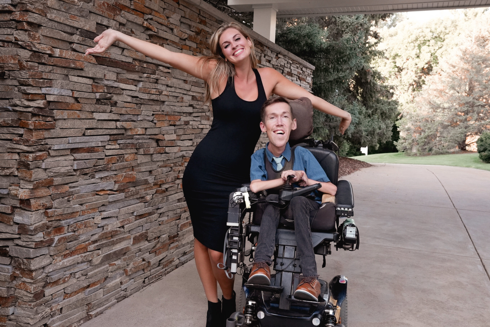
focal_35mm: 35
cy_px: 164
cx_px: 245
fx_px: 477
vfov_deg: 37.9
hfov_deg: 54.4
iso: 5000
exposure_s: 1/250
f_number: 7.1
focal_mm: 35
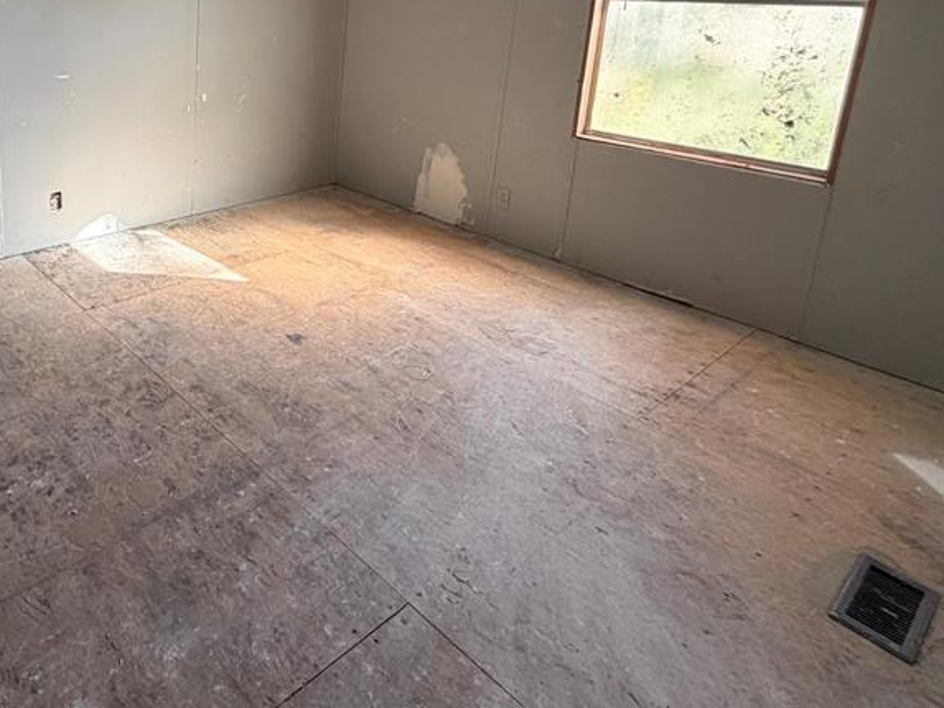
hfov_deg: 62.5
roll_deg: -0.4
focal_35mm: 25
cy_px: 115
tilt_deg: -11.7
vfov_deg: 50.6
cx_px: 168
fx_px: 682
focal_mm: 2.22
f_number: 2.2
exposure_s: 1/121
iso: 160
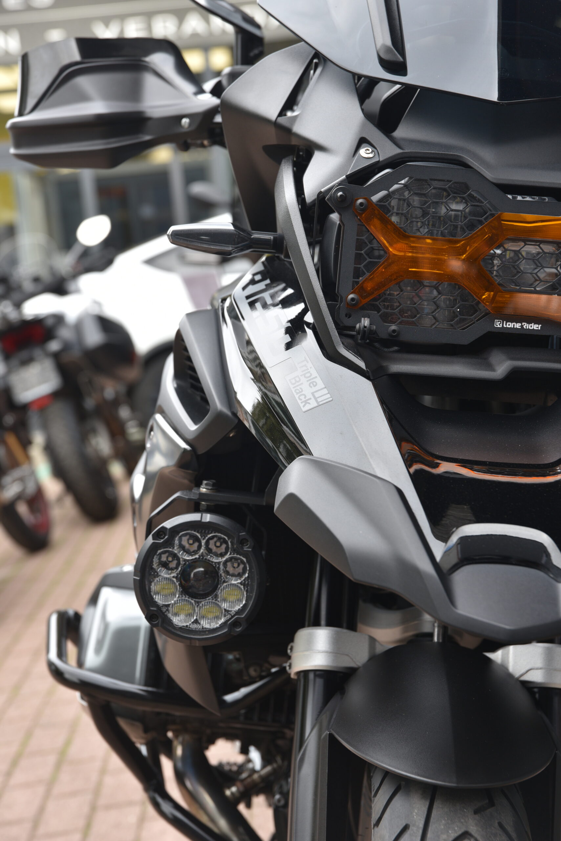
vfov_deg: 28.8
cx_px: 280
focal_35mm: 70
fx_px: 1635
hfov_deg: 19.5
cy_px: 420
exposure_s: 1/125
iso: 200
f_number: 5.6
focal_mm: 70
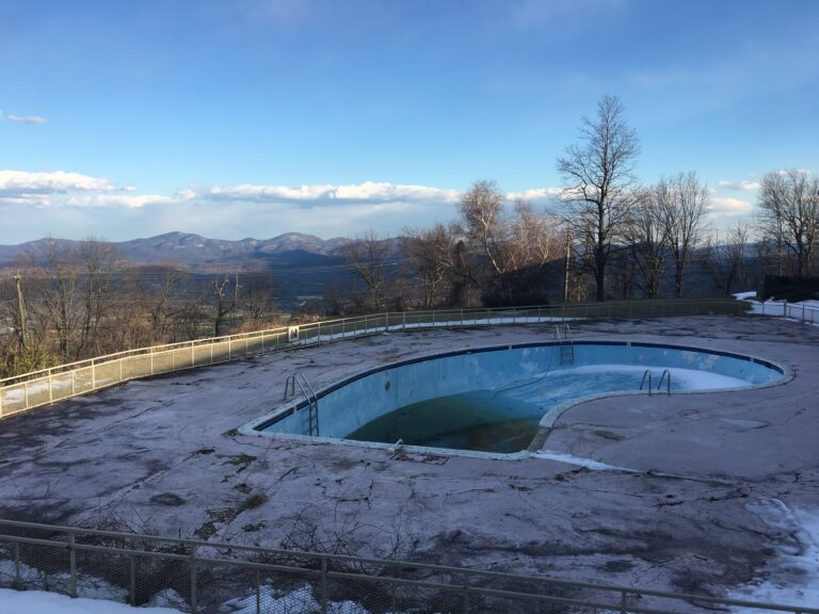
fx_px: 686
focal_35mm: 29
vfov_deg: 48.2
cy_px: 307
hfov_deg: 61.7
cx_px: 410
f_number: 2.2
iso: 25
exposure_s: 1/845
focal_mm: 4.15
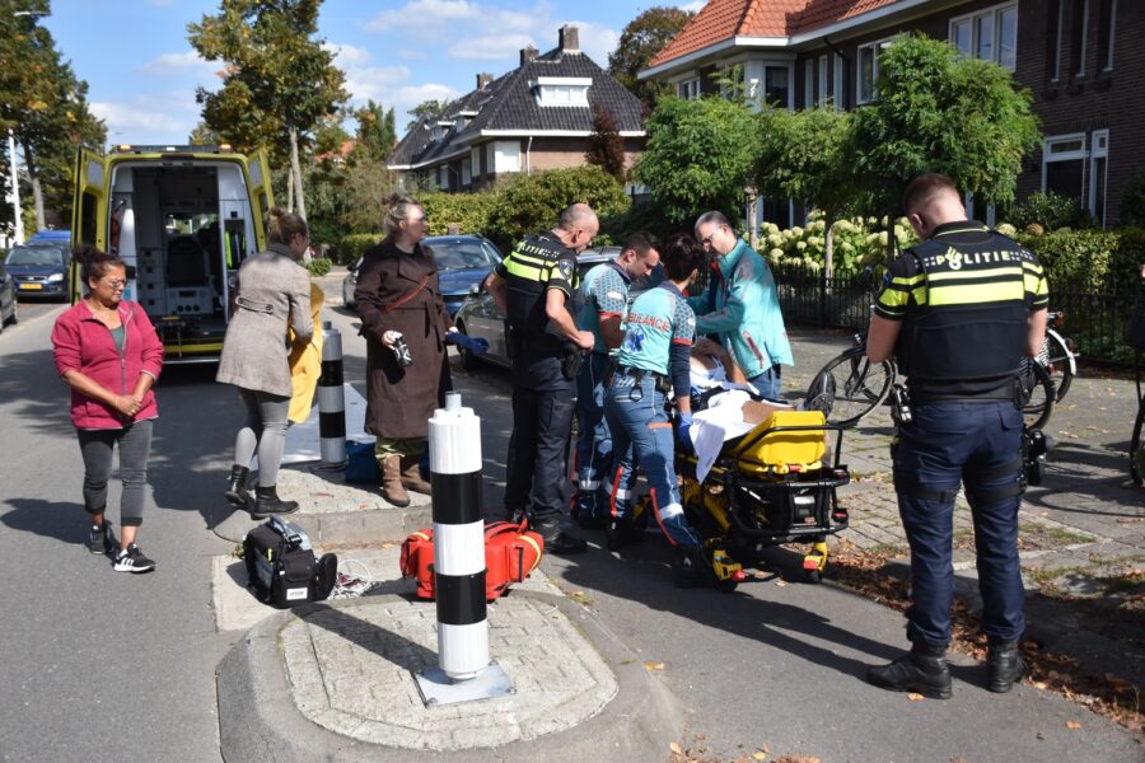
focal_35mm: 36
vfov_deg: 36.9
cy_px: 382
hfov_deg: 53.1
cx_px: 572
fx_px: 1145
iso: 250
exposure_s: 1/2000
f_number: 3.8
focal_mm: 24
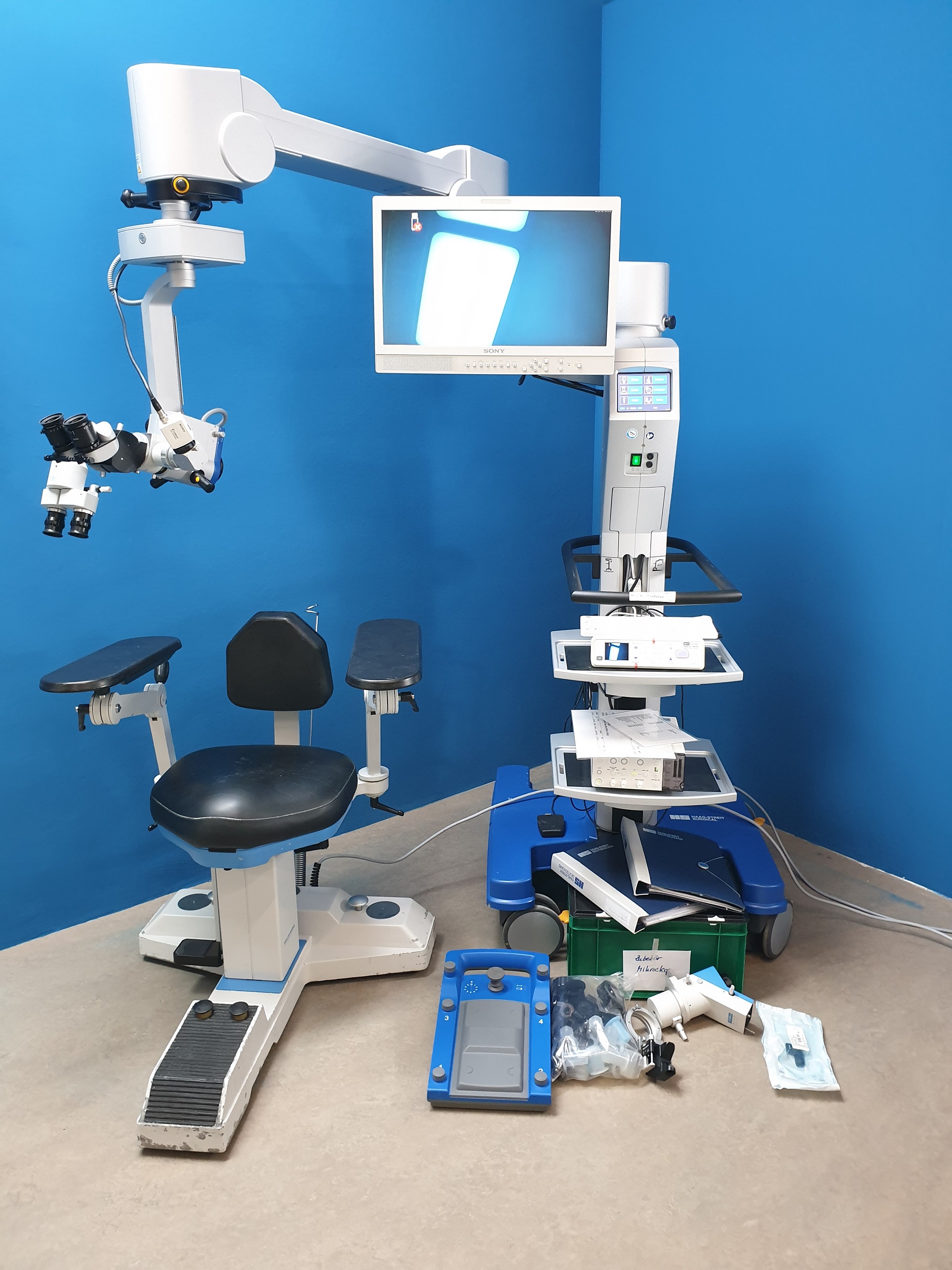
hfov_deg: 53.1
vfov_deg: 67.3
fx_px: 953
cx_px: 476
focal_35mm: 26
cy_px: 635
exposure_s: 1/33
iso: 250
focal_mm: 4.3
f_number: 2.4
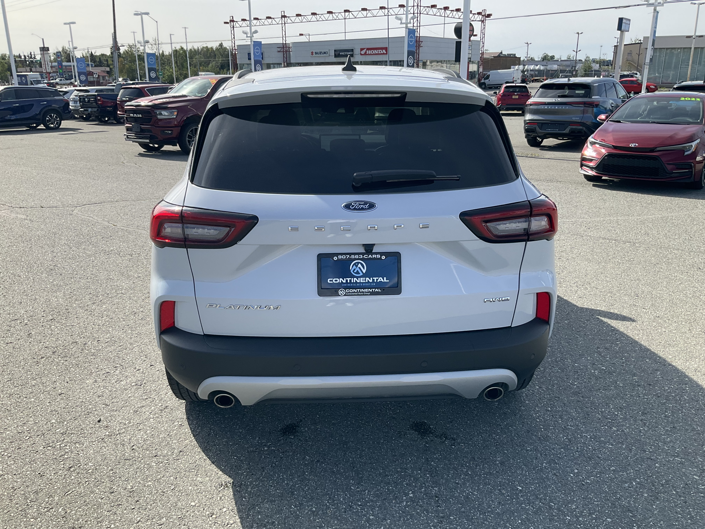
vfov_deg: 48.2
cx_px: 352
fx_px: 591
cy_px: 264
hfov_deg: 61.7
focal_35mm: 29
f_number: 1.8
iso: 25
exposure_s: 1/1221
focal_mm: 3
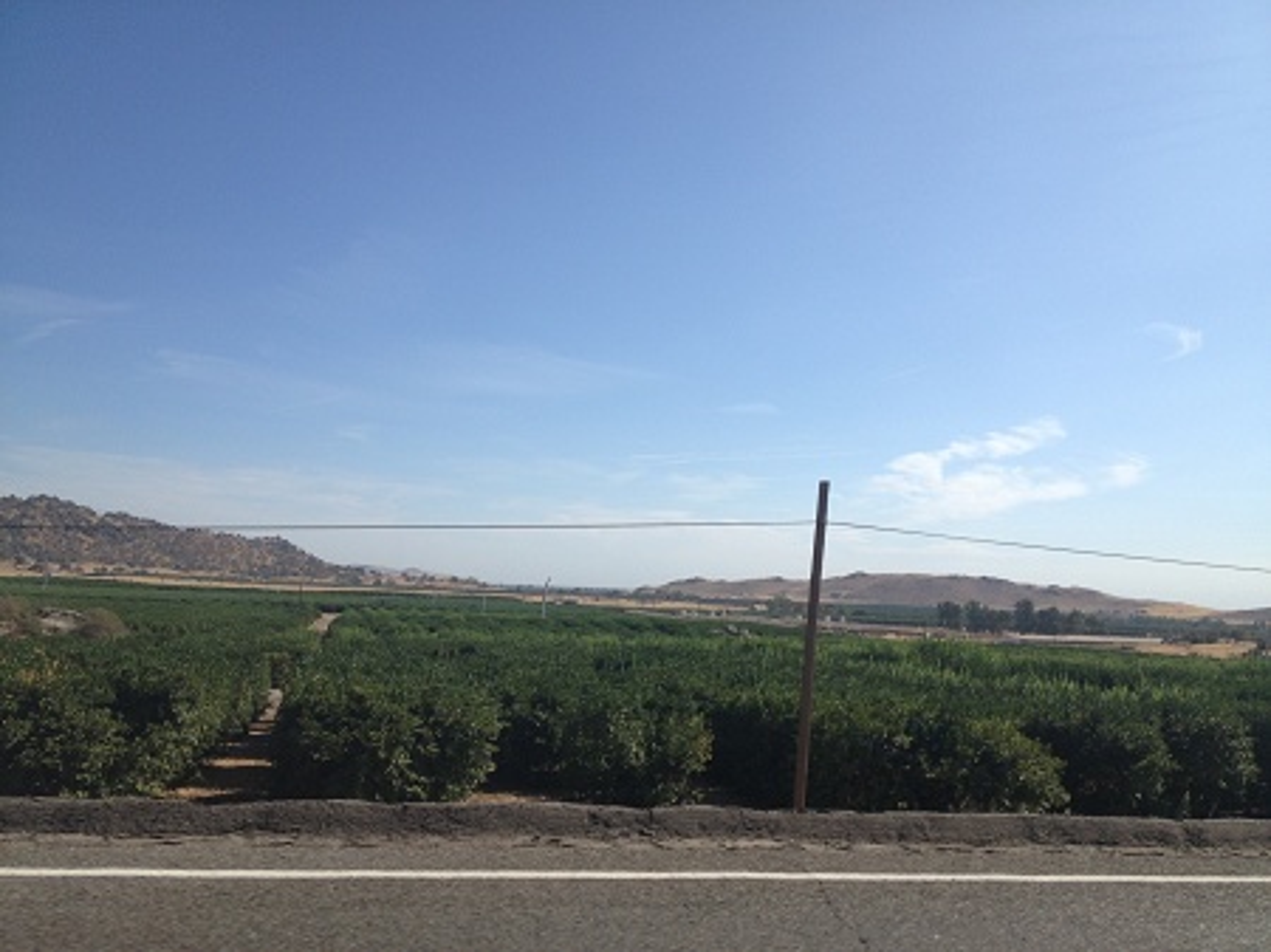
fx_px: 1284
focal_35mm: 35
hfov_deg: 52.7
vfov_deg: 40.7
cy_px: 476
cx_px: 636
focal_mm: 4.28
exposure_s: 1/2123
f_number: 2.4
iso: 50
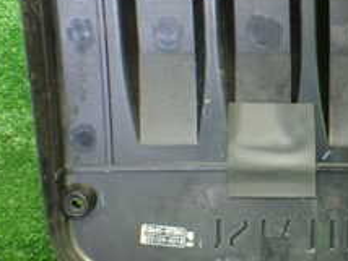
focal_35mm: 84
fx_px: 845
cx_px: 389
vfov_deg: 17.6
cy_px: 133
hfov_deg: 21.9
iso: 800
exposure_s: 1/80
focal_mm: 5.4
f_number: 2.3
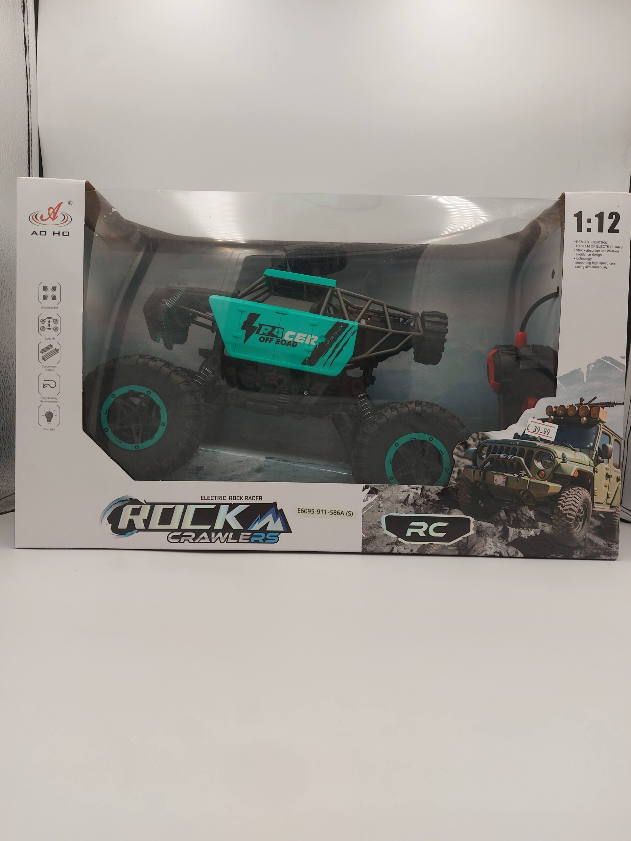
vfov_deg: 71.6
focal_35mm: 24
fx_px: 583
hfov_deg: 56.8
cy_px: 420
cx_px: 316
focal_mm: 5.23
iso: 50
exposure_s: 1/120
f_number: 1.8
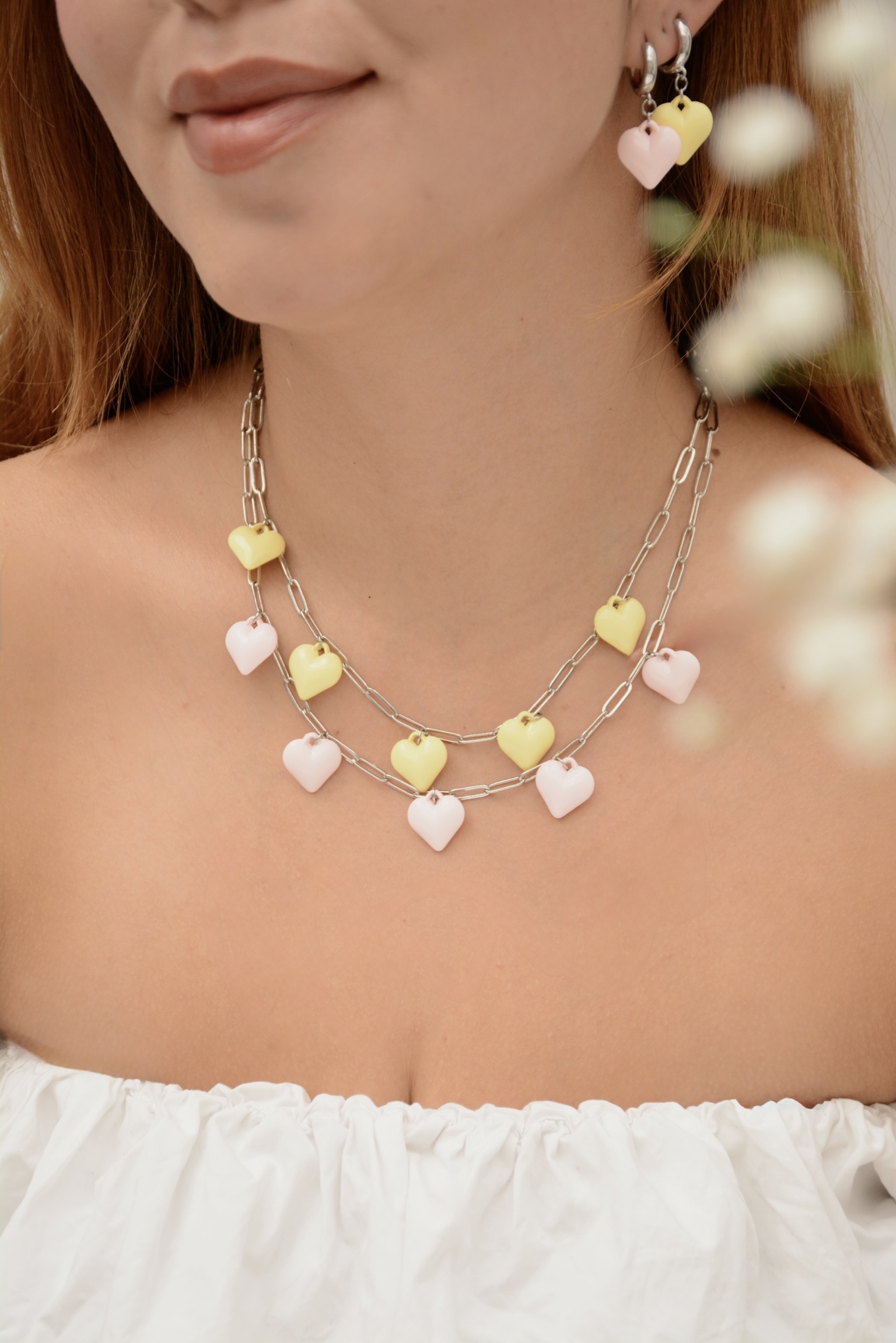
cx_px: 448
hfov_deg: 17.5
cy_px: 672
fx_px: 2912
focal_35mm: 78
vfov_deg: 26.0
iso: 500
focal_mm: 52
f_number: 6.3
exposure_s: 1/160
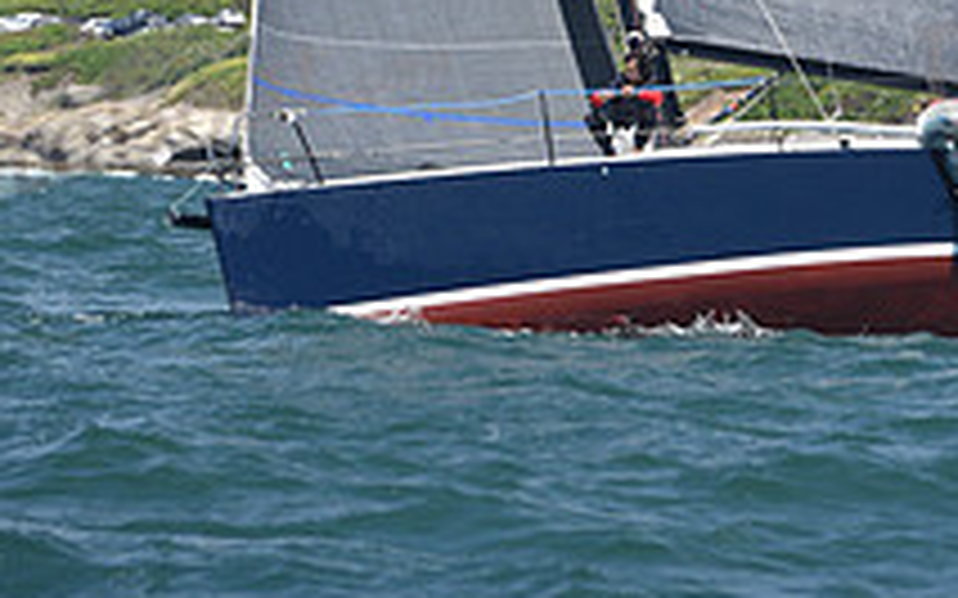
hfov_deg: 4.7
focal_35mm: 444
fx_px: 11589
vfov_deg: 2.9
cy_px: -625
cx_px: 686
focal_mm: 160
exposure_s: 1/800
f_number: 5.6
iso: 320
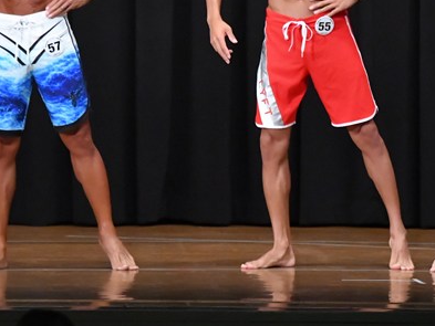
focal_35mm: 383
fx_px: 4814
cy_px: 52
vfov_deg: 3.9
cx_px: 338
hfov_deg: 5.2
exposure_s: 1/400
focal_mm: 135
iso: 8000
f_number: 5.6
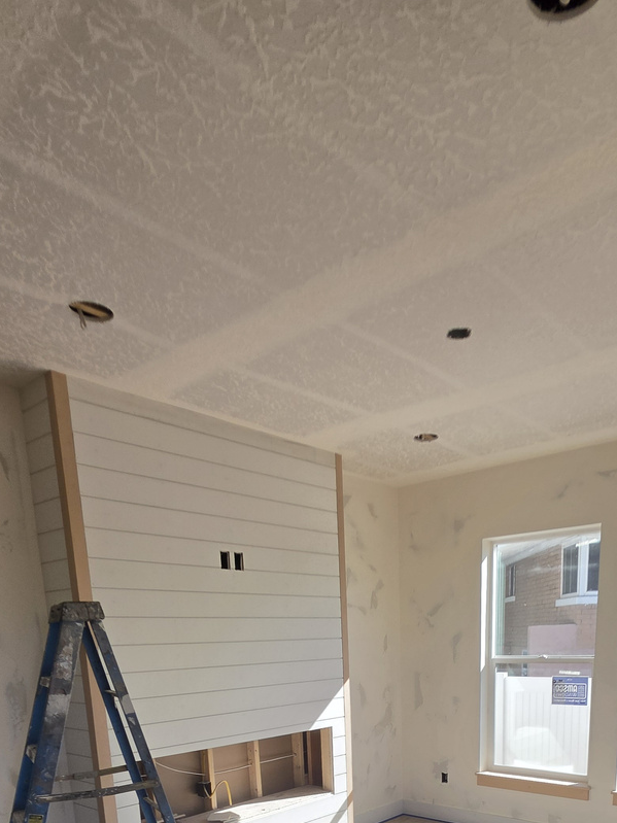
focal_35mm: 25
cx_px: 369
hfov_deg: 54.5
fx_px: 594
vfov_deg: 57.2
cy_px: 774
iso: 32
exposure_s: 1/756
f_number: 1.9
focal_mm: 2.2
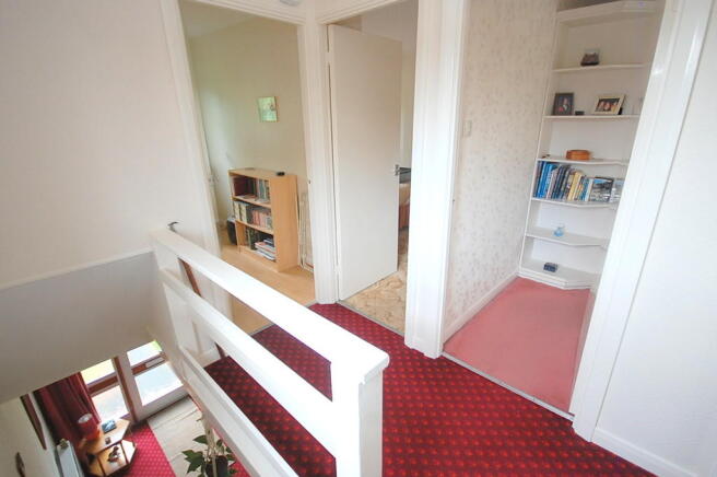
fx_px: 298
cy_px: 238
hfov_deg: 100.4
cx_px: 358
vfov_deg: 77.2
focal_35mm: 15
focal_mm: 10
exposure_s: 1/30
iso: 450
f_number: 4
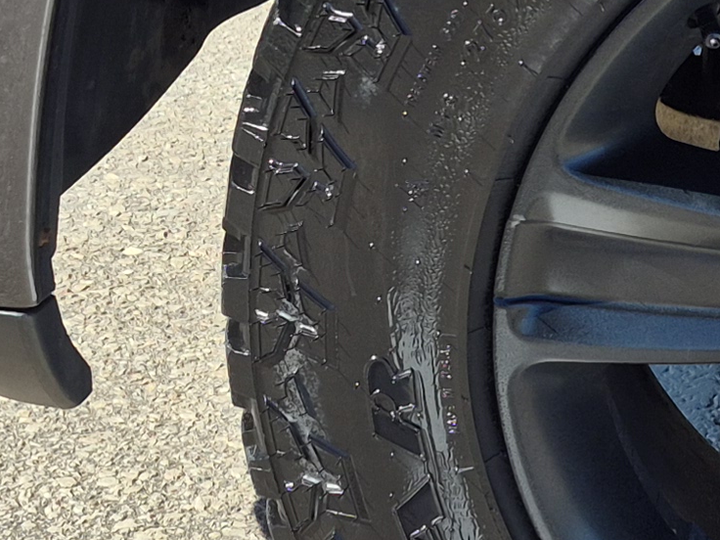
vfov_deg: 11.9
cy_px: 234
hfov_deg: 15.2
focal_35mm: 125
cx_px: 867
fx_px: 2600
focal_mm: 5.4
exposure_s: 1/1124
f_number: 1.8
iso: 25
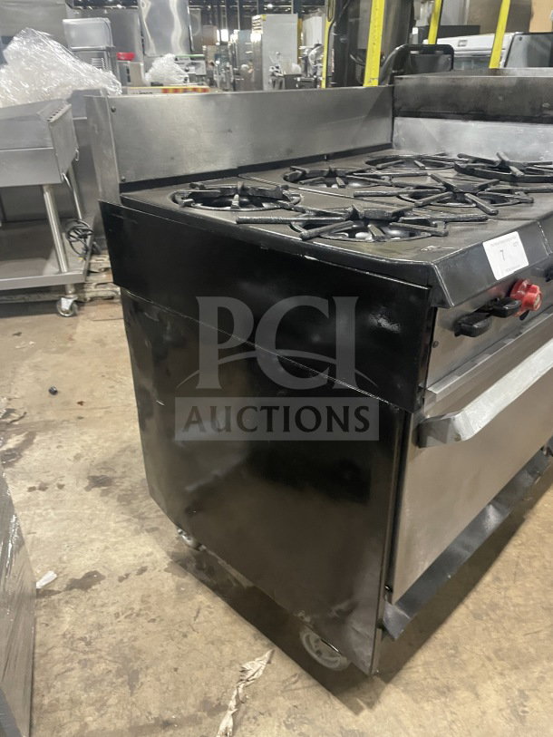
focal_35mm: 26
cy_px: 368
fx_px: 554
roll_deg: -1.2
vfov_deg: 67.3
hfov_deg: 53.1
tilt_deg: -27.6
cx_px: 276
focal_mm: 4.2
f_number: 1.6
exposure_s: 1/60
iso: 400
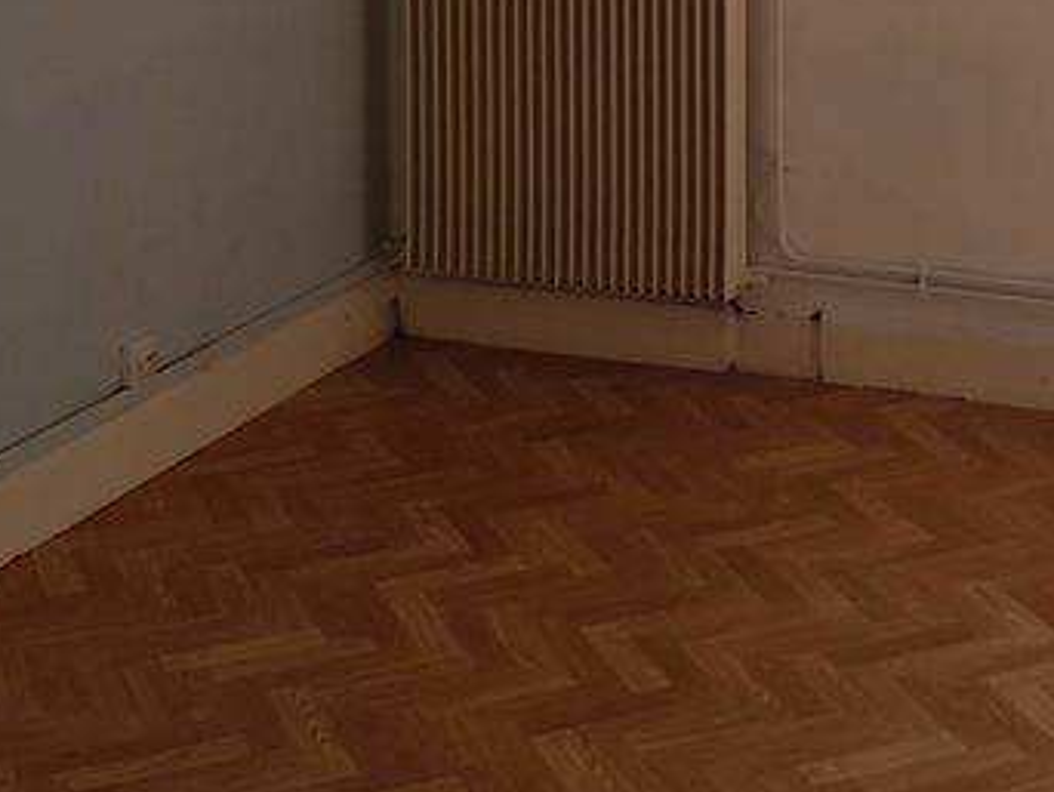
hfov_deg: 25.1
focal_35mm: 76
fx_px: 2316
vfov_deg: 17.9
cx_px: 875
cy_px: -293
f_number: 1.7
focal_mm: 4.3
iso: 40
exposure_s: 1/354
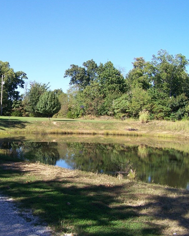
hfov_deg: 29.5
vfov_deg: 37.3
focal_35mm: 50
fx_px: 350
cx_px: 35
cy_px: 117
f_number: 4
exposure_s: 1/250
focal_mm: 6.3
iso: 64
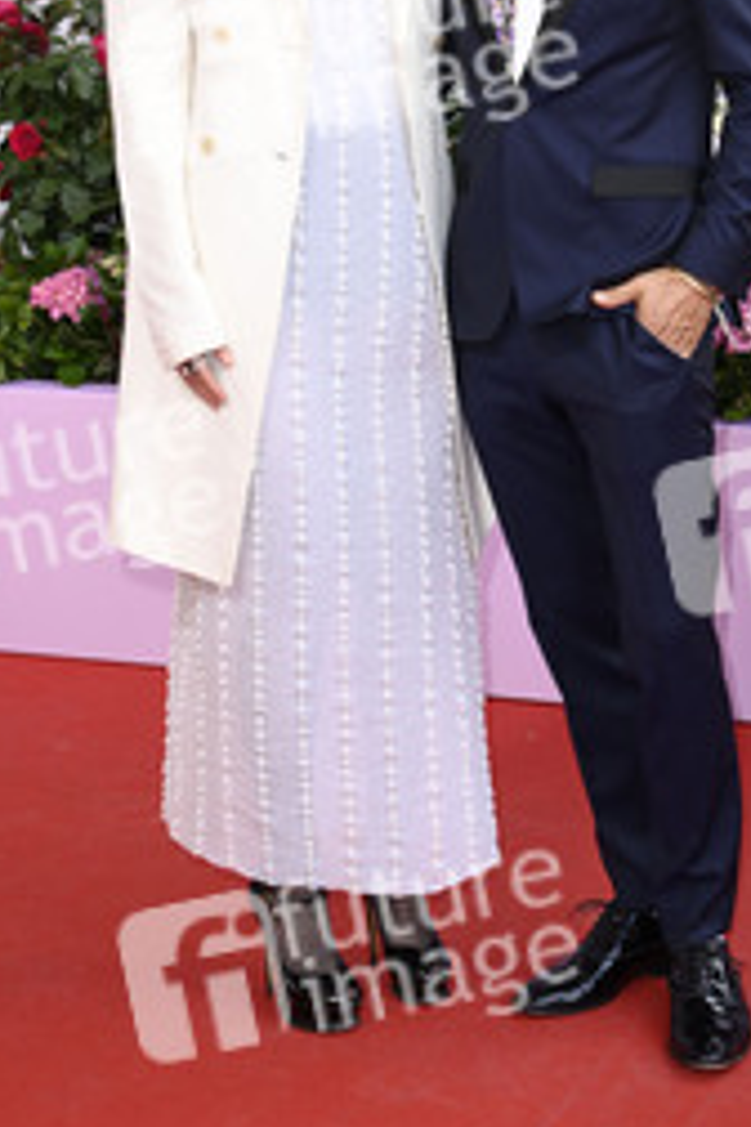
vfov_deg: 22.0
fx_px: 2879
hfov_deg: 14.8
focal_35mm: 92
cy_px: 286
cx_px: 478
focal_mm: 58
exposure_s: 1/250
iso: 640
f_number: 5.6
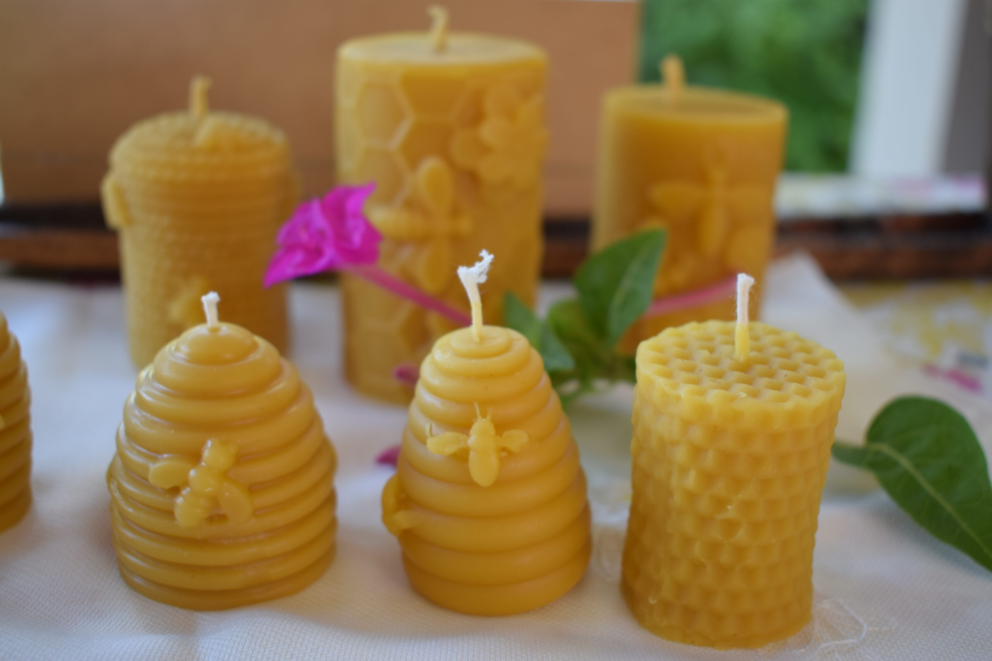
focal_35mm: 46
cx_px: 496
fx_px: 1281
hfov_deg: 42.3
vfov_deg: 28.9
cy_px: 330
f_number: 4.2
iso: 100
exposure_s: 1/30
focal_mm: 31
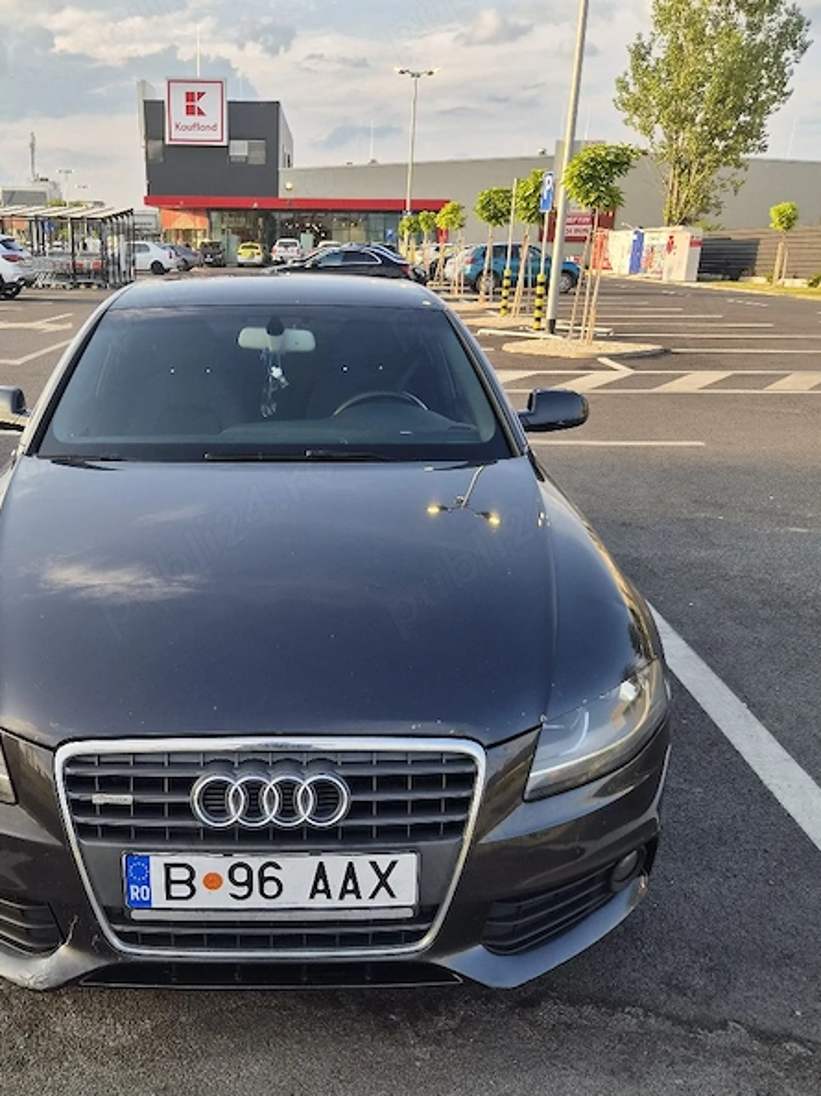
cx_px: 290
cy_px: 583
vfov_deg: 58.3
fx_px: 981
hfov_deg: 44.9
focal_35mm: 31
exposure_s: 1/909
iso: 80
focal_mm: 5.4
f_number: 1.8
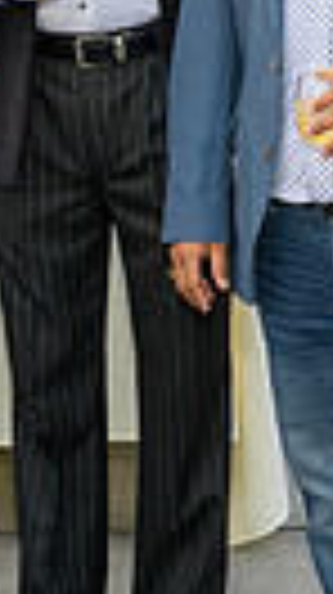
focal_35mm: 124
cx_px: -285
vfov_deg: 17.1
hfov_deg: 9.3
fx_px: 1951
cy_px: 78
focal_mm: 24
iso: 1600
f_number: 9
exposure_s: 1/250
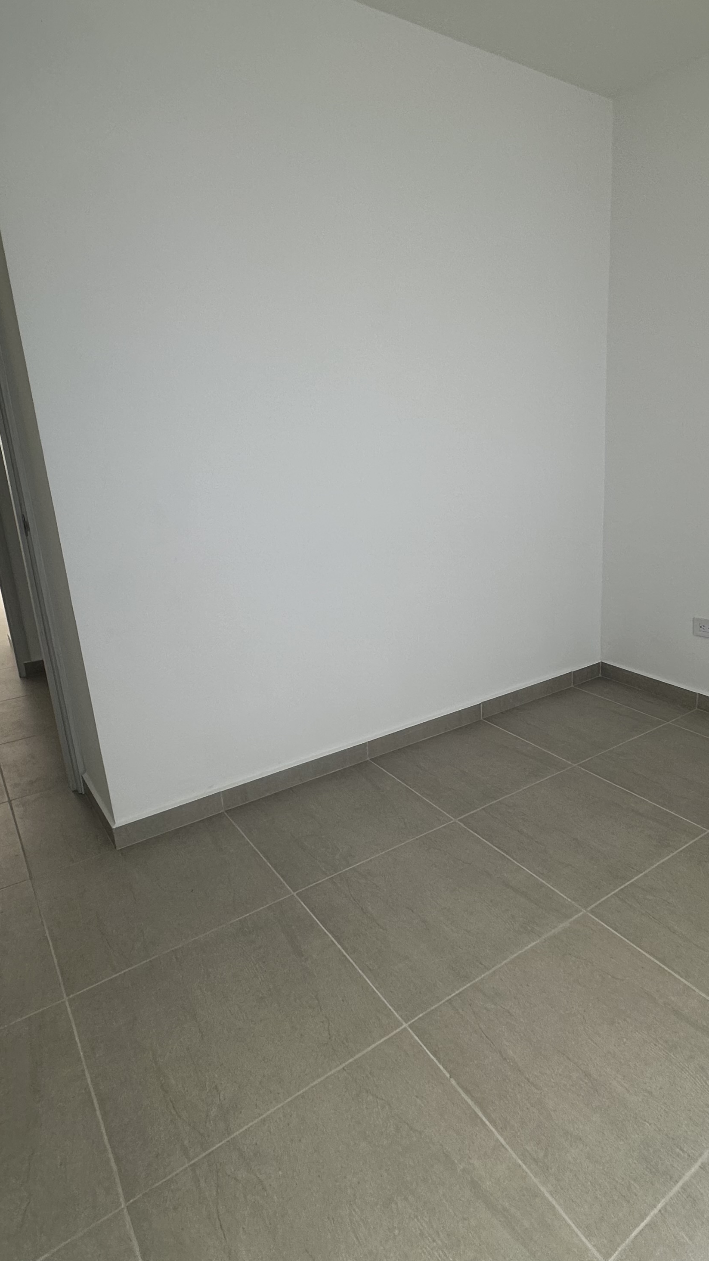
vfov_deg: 83.8
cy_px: 615
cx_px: 467
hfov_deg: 52.7
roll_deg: +2.5
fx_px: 702
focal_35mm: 21
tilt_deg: -13.8
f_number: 2.2
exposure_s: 1/99
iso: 80
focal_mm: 2.22
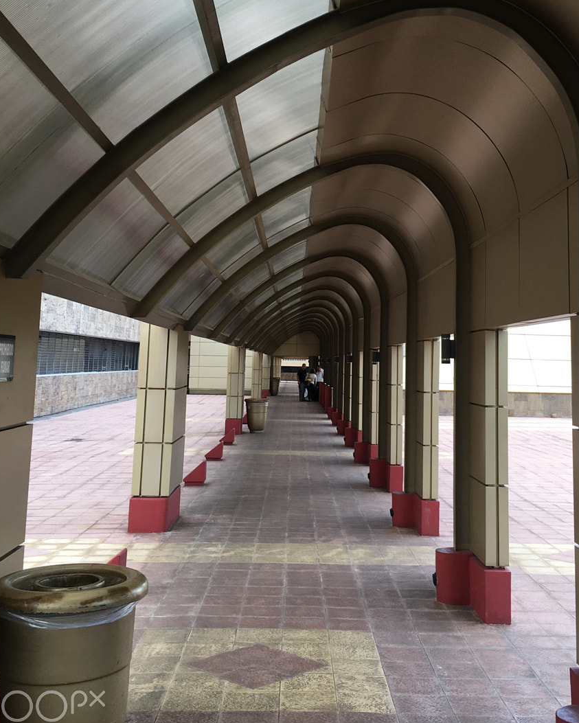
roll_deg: -1.5
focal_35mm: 43
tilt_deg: +9.0
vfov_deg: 42.4
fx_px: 921
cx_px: 347
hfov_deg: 34.8
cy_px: 247
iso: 25
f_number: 2.2
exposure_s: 1/222
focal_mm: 4.15
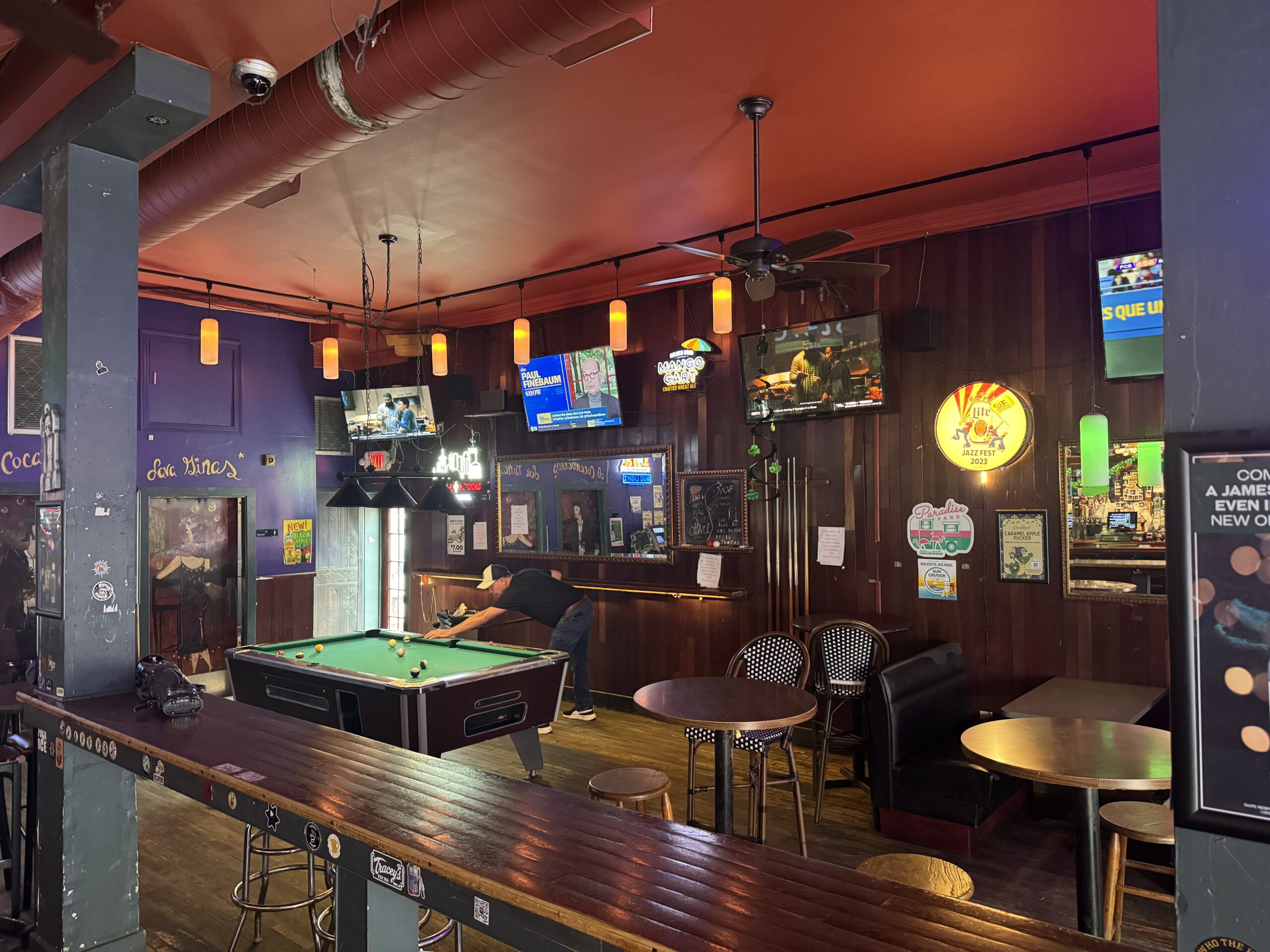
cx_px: 635
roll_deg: +1.4
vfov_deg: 56.8
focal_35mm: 24
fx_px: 881
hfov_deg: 71.6
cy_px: 476
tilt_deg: +0.7
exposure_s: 1/40
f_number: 1.78
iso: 800
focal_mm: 6.76
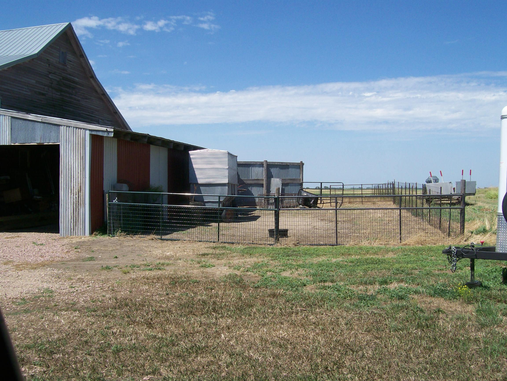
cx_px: 254
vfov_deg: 39.7
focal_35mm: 36
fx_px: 527
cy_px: 190
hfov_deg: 51.4
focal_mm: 6
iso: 80
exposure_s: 1/693
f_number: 4.8
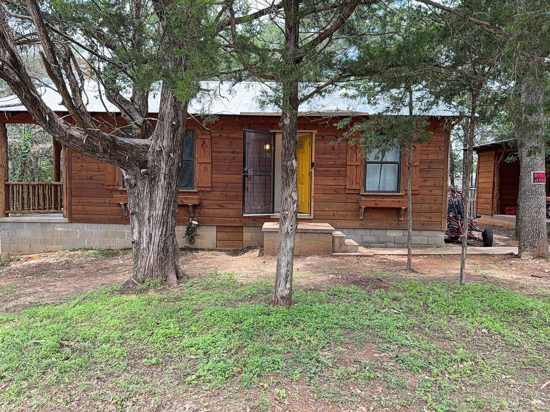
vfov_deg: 56.8
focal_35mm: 24
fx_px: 381
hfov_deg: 71.6
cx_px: 275
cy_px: 206
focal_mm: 6.76
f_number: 1.78
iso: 125
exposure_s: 1/1106
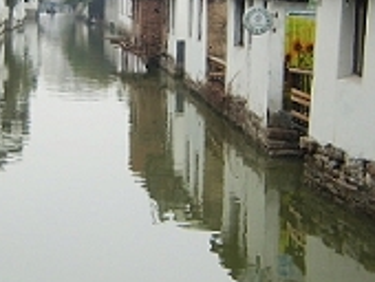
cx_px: 90
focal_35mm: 91
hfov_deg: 21.3
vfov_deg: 16.2
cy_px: 63
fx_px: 987
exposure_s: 1/60
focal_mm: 8.13
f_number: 2.7
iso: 50
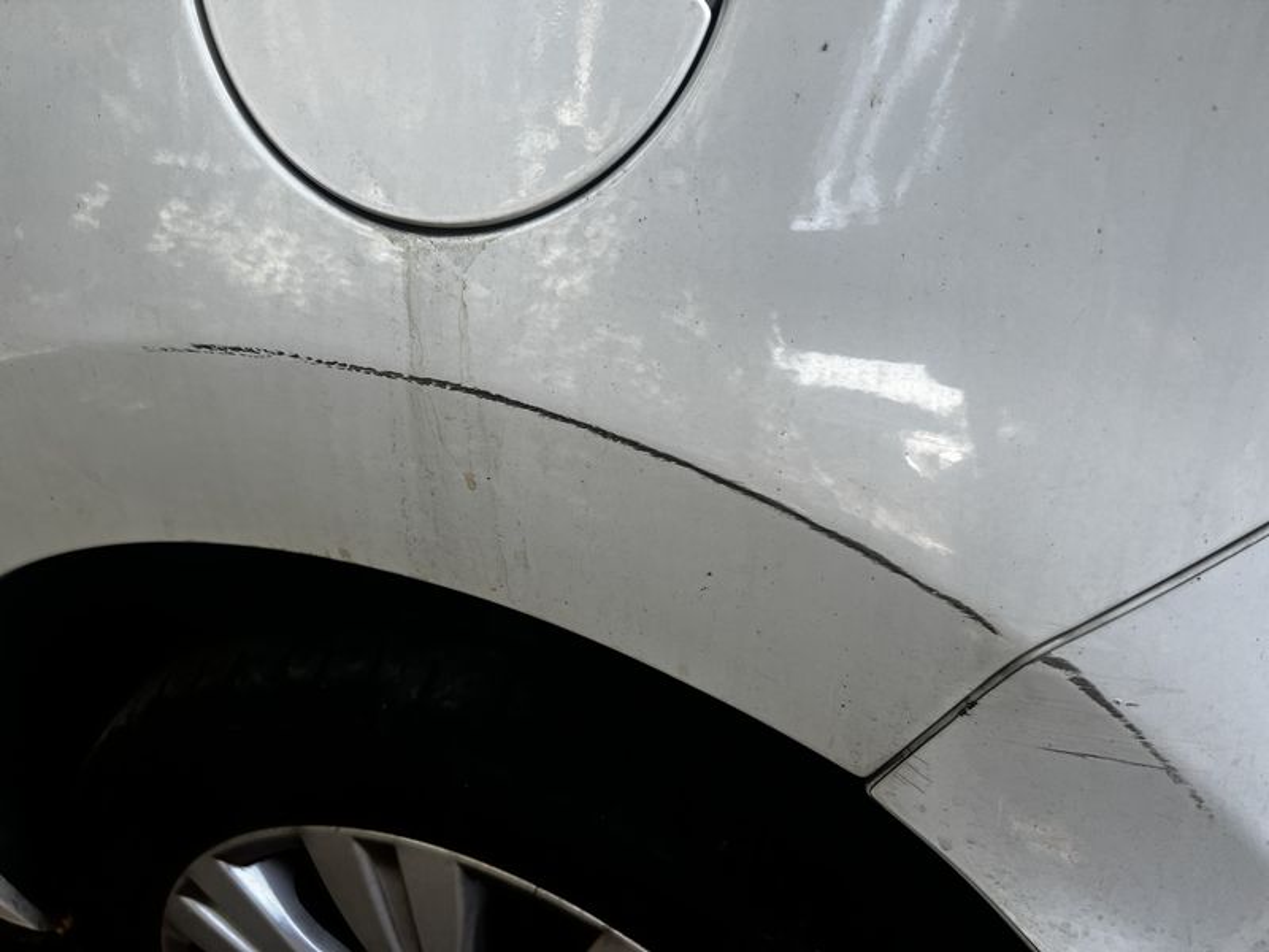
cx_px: 634
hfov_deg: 67.3
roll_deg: +1.4
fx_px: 953
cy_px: 476
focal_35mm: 26
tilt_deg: -29.5
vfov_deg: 53.1
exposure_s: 1/265
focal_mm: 5.7
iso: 40
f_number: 1.5
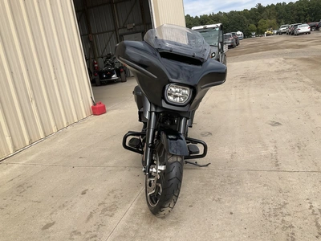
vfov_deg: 48.2
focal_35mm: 29
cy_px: 120
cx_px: 160
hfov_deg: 61.7
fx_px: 269
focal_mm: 3
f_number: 1.8
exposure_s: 1/1490
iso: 25
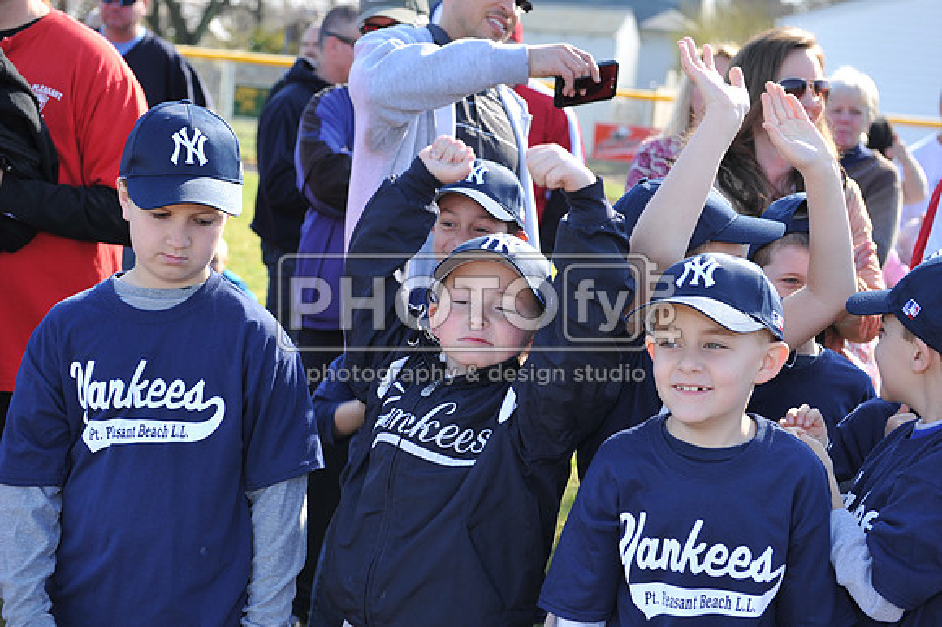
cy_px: 314
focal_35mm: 70
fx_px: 1831
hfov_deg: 28.9
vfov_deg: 19.4
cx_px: 471
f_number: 5
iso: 200
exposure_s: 1/250
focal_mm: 70
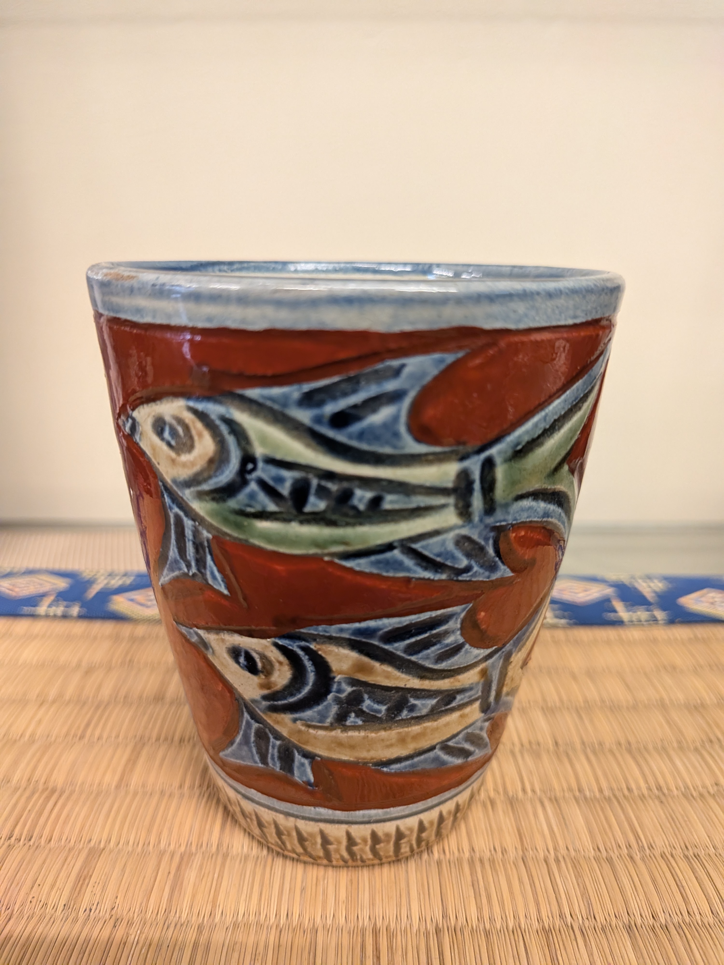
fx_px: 669
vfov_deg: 71.6
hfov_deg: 56.8
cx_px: 362
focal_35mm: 24
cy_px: 482
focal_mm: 4.53
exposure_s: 1/120
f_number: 1.7
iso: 585
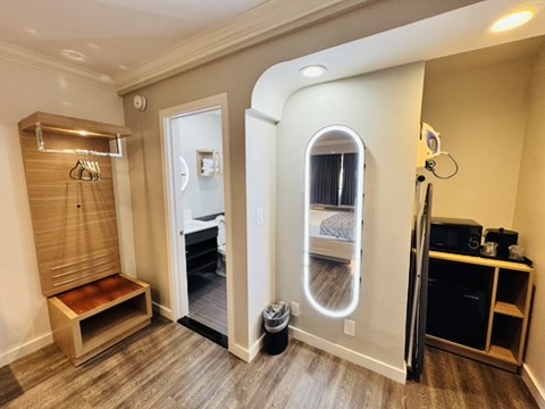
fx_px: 220
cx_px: 272
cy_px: 204
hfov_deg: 102.1
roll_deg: +0.3
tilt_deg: -8.8
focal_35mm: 14
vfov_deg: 85.7
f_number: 2.2
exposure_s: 1/120
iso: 125
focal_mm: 2.22
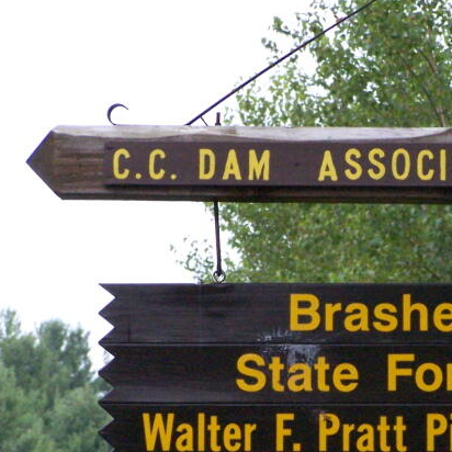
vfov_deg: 5.0
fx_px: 5156
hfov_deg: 5.0
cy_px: 338
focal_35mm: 349
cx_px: 498
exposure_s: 1/800
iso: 400
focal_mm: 26.4
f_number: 4.5
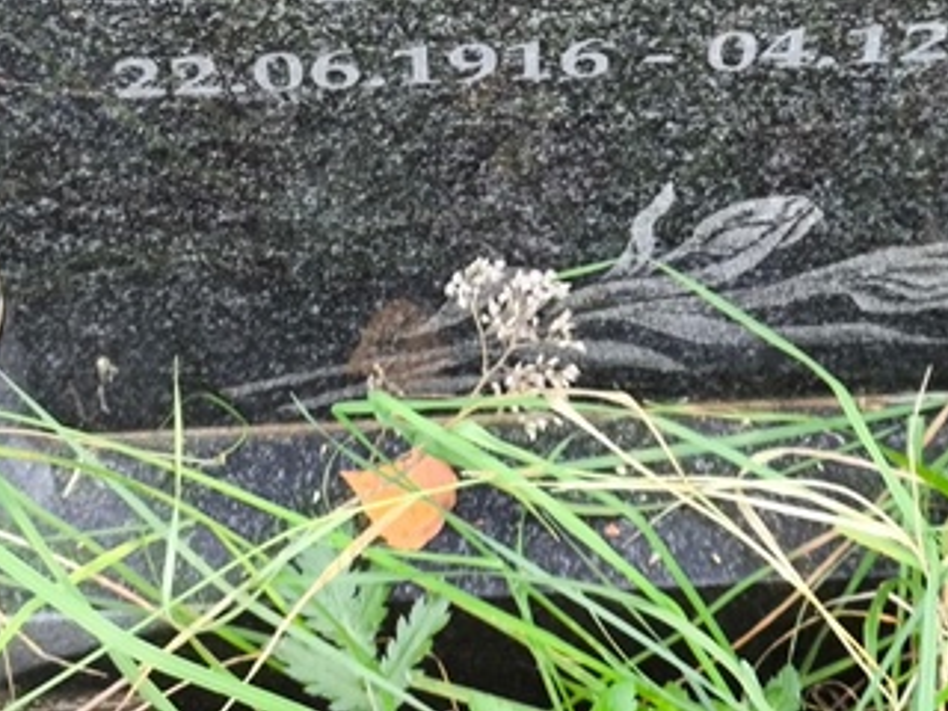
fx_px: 3423
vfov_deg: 11.6
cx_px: 573
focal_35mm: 125
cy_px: -175
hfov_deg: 15.8
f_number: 1.7
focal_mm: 4.71
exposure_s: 1/50
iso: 100
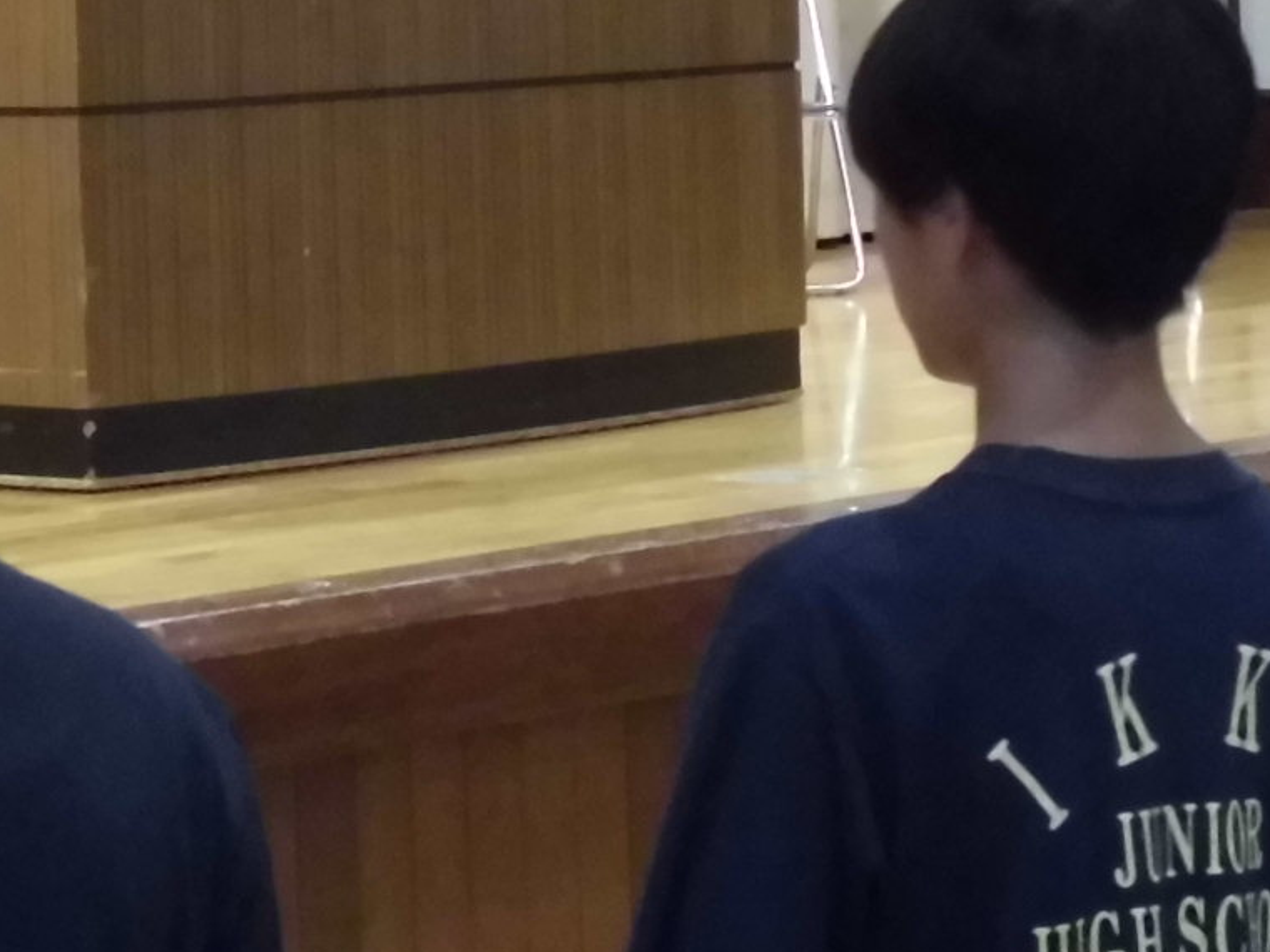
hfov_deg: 12.0
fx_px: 6054
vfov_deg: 8.9
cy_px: -135
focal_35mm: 165
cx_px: 368
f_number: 4.8
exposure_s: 1/40
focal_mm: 8.9
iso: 800
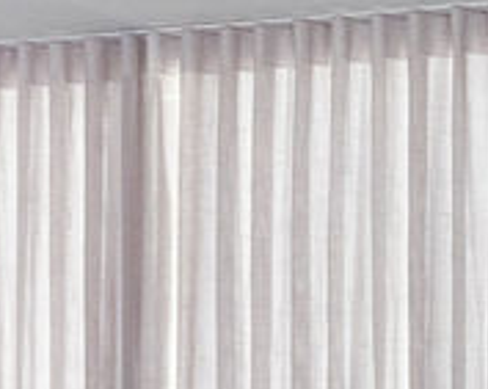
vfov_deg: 7.1
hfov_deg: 9.1
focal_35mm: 211
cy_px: 710
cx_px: 10
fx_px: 3042
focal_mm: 24
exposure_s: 1/160
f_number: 2.8
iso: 1250
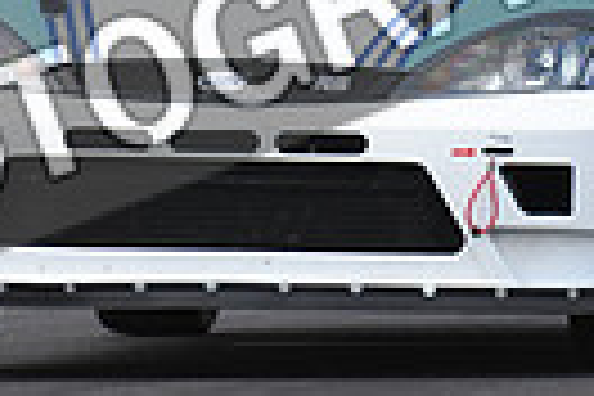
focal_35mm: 1761
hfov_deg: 1.2
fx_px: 29054
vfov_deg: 0.8
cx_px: 423
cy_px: -160
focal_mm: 400
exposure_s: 1/1000
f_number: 5.6
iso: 1600
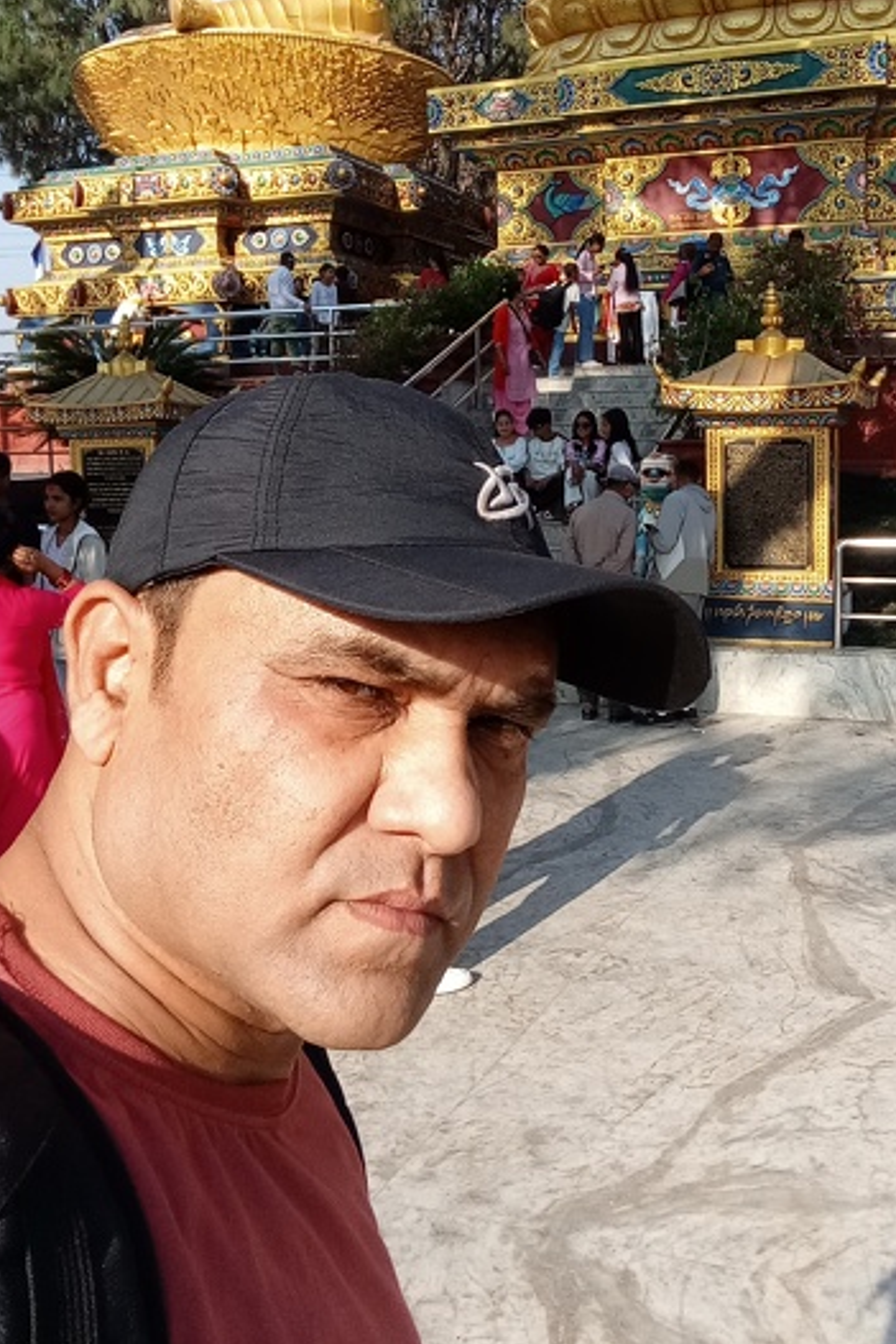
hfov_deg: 36.8
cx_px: 525
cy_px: 549
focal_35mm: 36
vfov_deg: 52.8
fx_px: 1343
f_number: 2.2
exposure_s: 1/654
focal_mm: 2.23
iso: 125
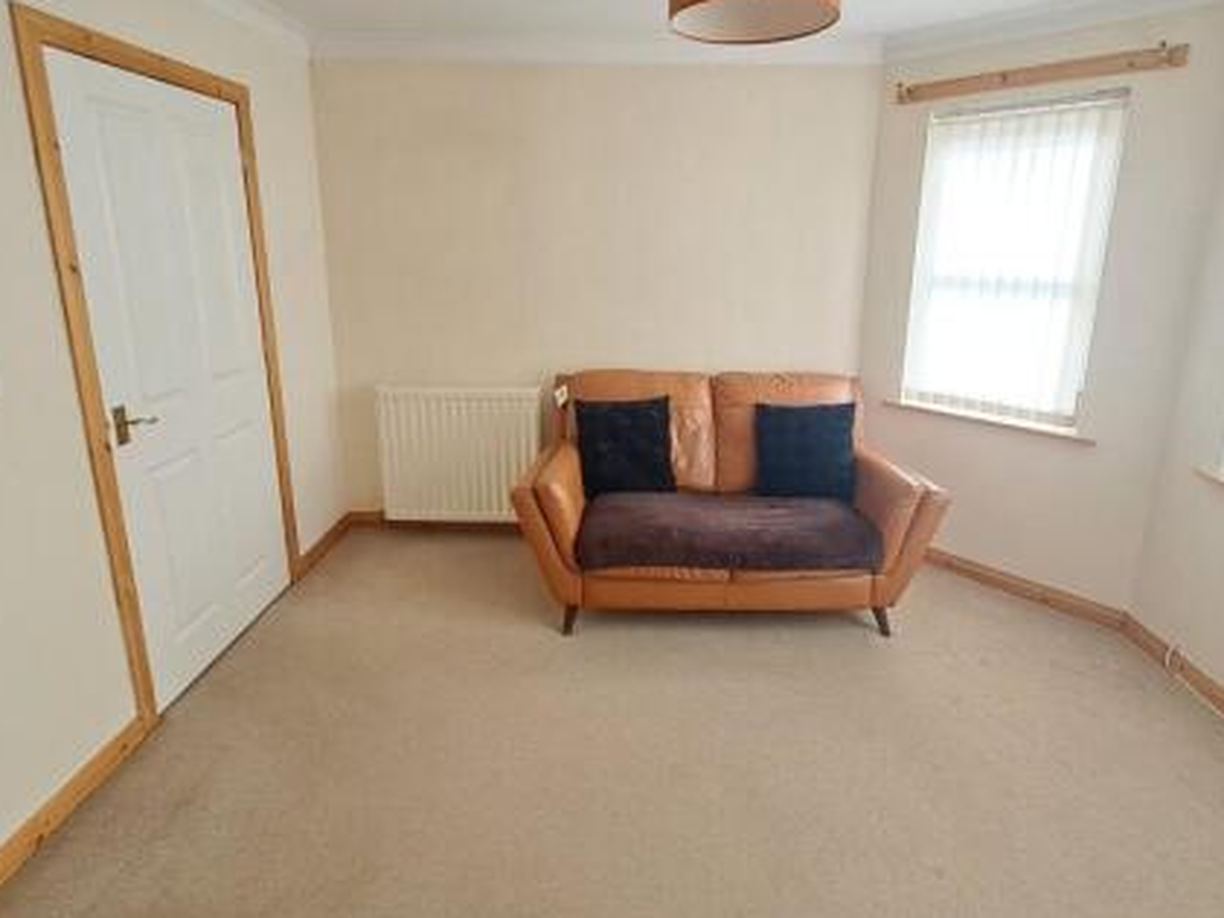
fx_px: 637
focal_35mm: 18
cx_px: 641
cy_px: 376
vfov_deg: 71.0
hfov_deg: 87.7
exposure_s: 1/50
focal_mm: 1.42
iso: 64
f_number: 2.2
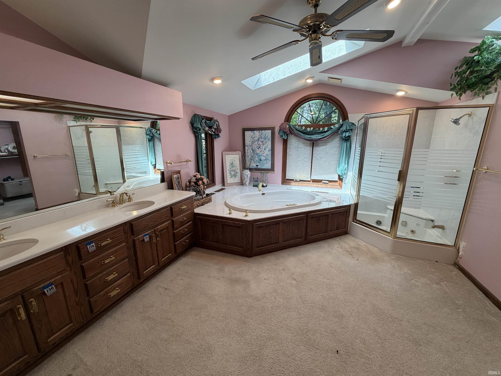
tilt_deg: -13.7
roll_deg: +0.0
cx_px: 250
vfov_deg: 85.7
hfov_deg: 102.1
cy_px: 188
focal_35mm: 14
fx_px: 203
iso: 100
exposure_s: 1/120
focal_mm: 2.22
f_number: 2.2
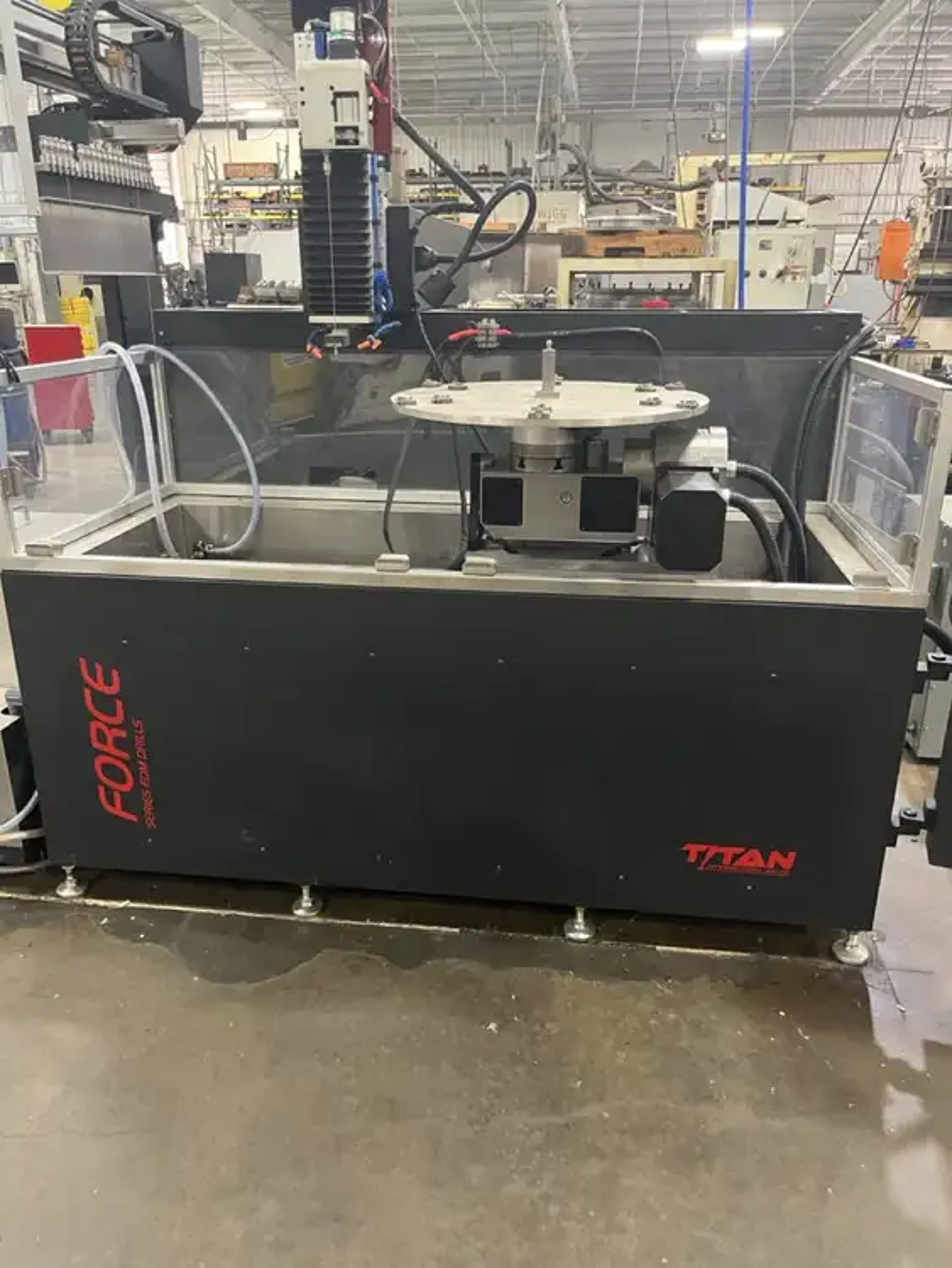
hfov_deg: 53.1
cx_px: 476
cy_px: 634
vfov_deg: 67.3
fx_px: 953
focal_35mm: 26
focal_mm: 5.1
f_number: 1.6
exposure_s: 1/60
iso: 500
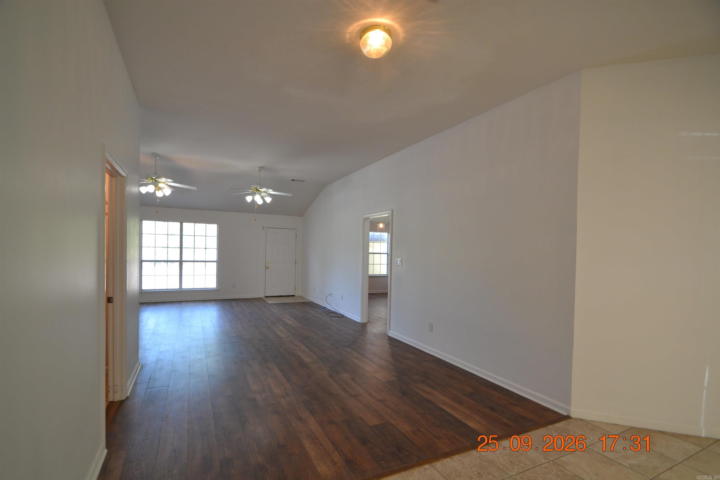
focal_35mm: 15
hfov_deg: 100.4
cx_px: 360
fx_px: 300
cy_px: 240
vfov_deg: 77.3
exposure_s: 1/60
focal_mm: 10
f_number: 3.5
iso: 450
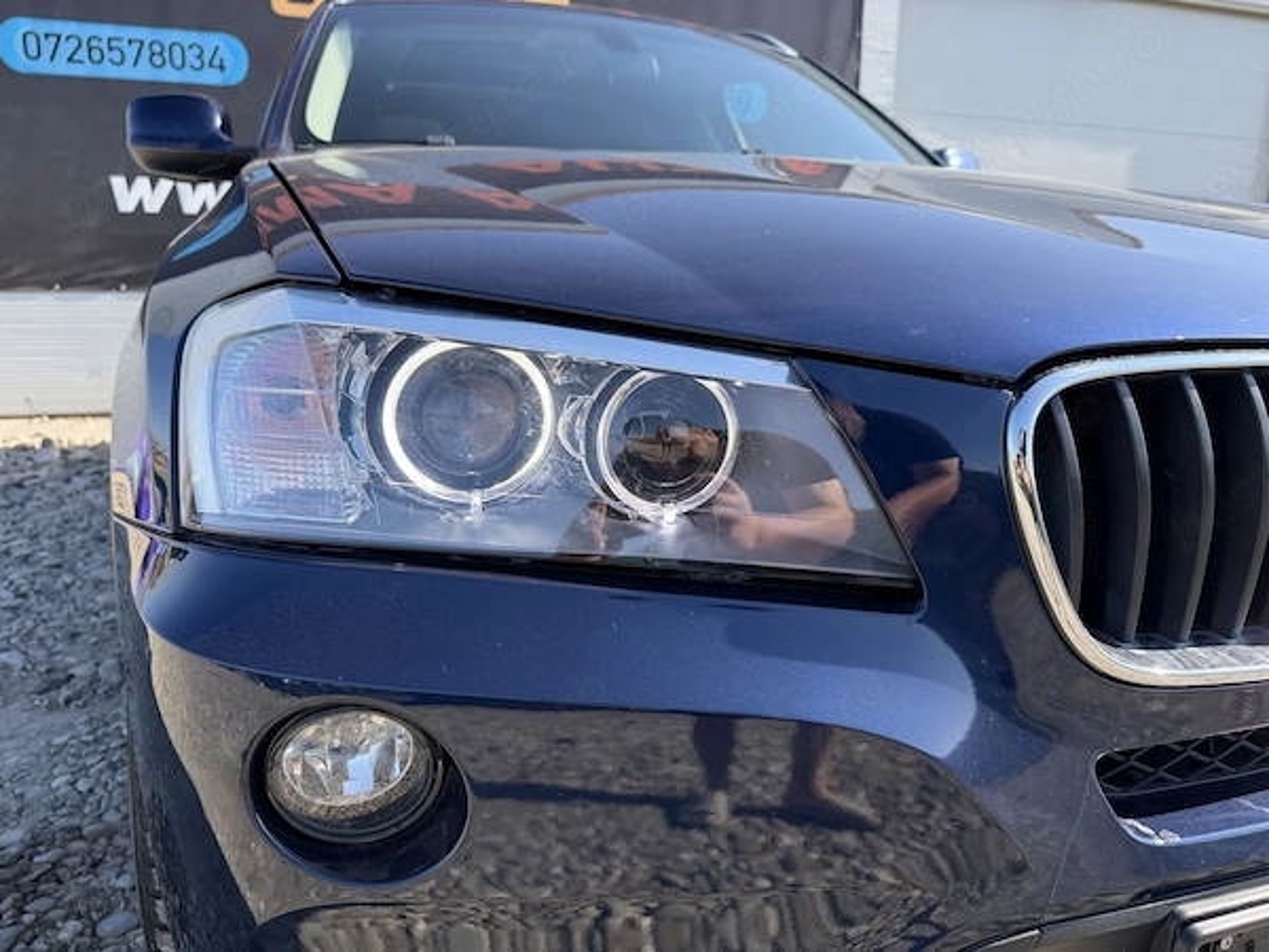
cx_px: 634
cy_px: 476
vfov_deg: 56.8
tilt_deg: -10.9
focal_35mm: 24
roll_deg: -1.4
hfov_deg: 71.6
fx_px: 880
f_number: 1.78
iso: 100
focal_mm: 6.76
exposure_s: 1/1410
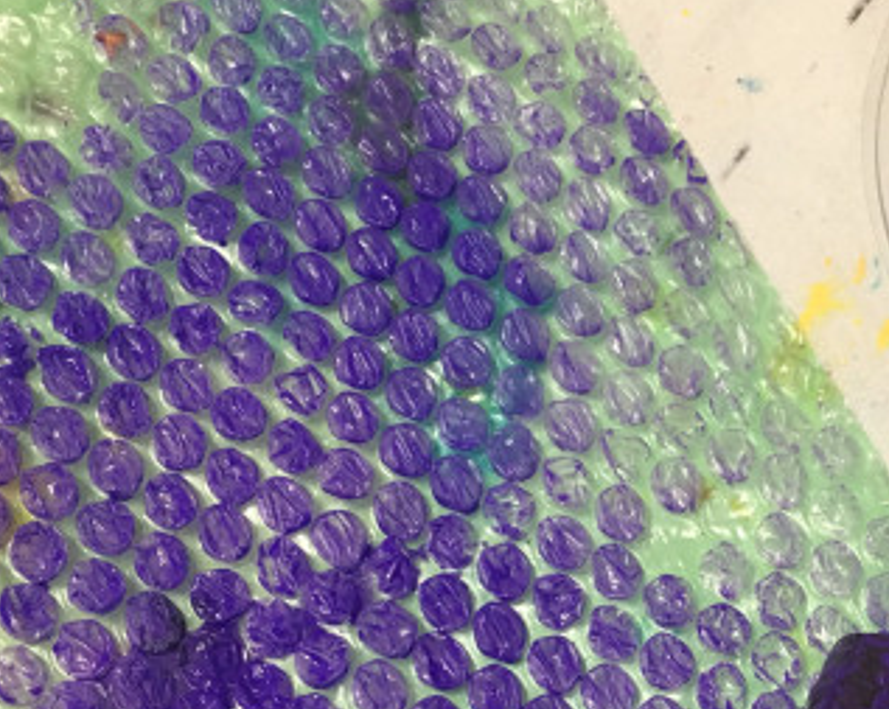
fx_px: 1761
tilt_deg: -71.3
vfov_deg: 22.2
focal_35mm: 67
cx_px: 864
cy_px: 636
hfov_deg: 26.9
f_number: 2.2
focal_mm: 4.15
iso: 64
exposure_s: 1/15
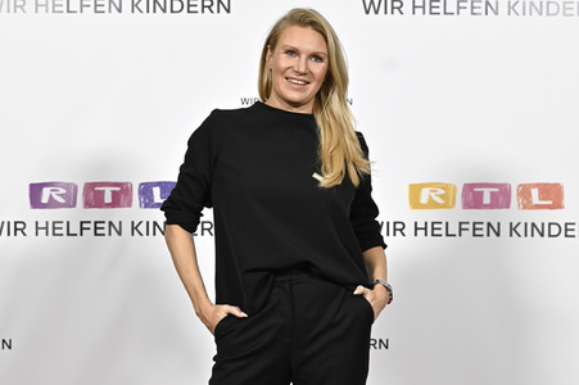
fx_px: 964
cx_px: 290
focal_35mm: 60
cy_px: 192
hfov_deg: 33.4
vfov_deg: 22.6
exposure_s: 1/320
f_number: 4
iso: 800
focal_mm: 60
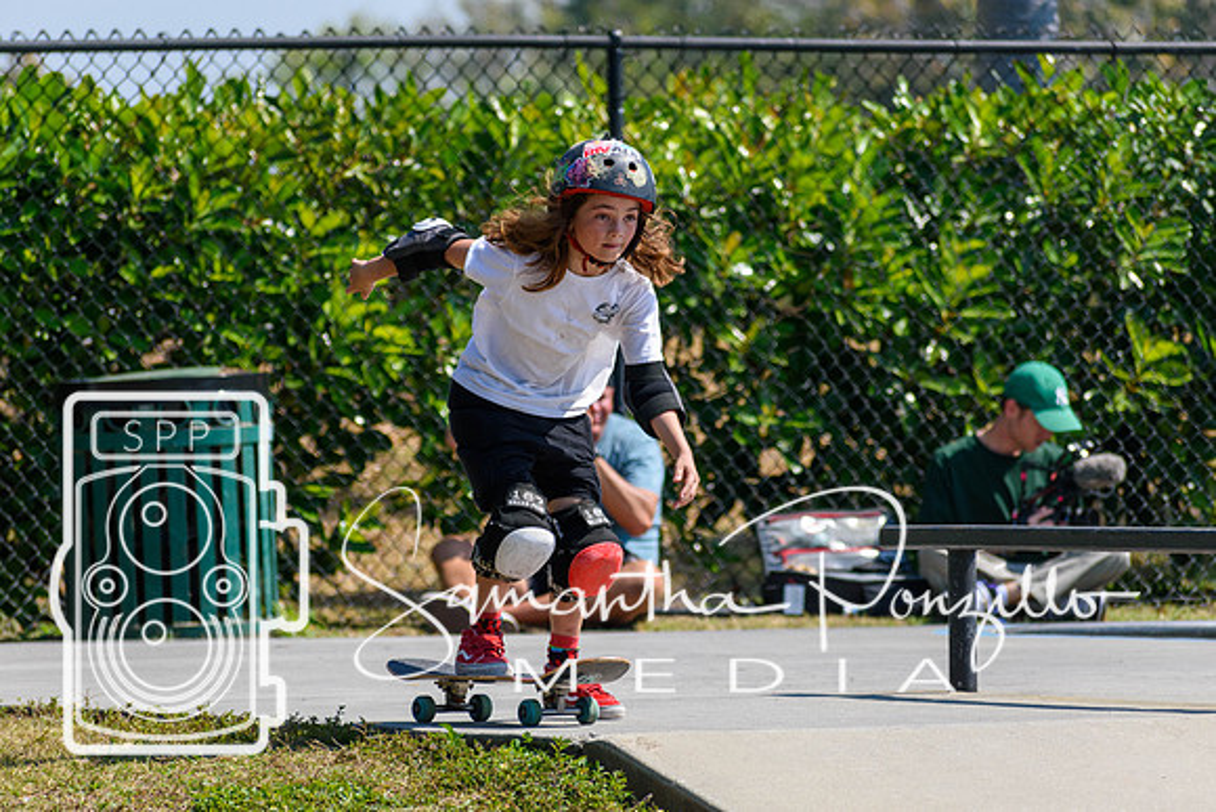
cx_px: 608
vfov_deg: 4.2
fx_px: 11149
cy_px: 406
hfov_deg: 6.2
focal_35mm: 330
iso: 360
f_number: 5.6
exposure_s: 1/2000
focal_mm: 220
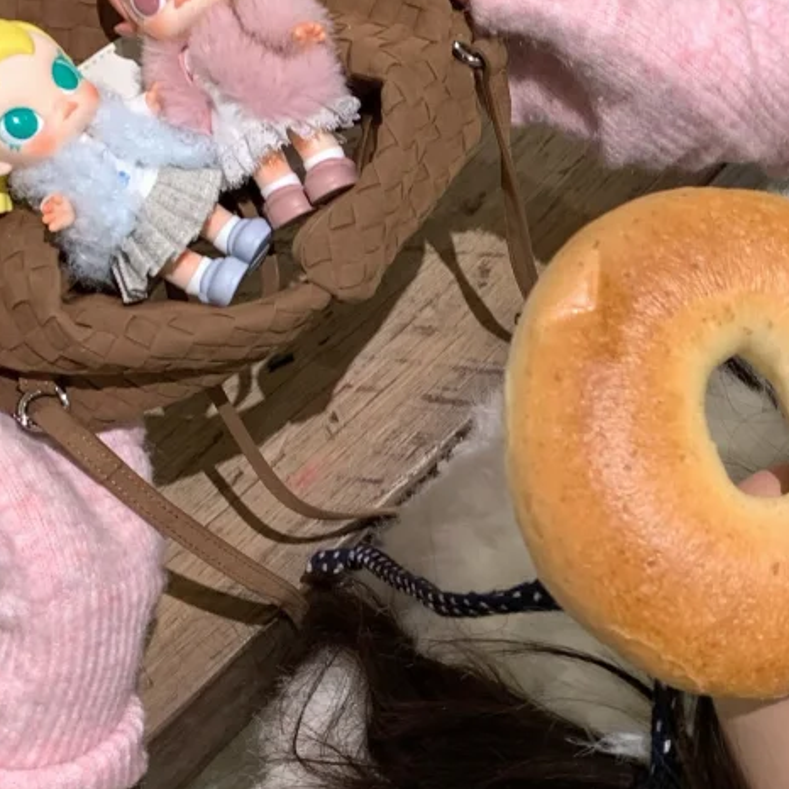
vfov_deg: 24.2
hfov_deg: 23.6
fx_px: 1831
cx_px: 733
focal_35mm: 71
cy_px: 528
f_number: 1.8
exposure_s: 1/50
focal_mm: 4.25
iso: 100
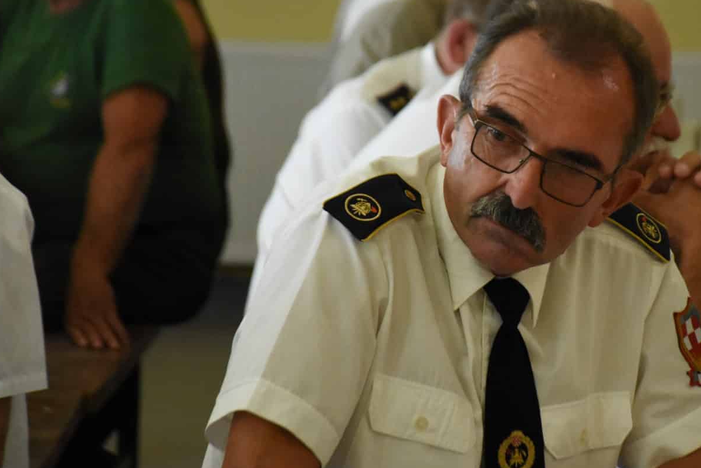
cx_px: 459
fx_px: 4829
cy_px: 200
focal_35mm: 248
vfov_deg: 5.5
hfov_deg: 8.3
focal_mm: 122
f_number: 5.6
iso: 5000
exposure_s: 1/160
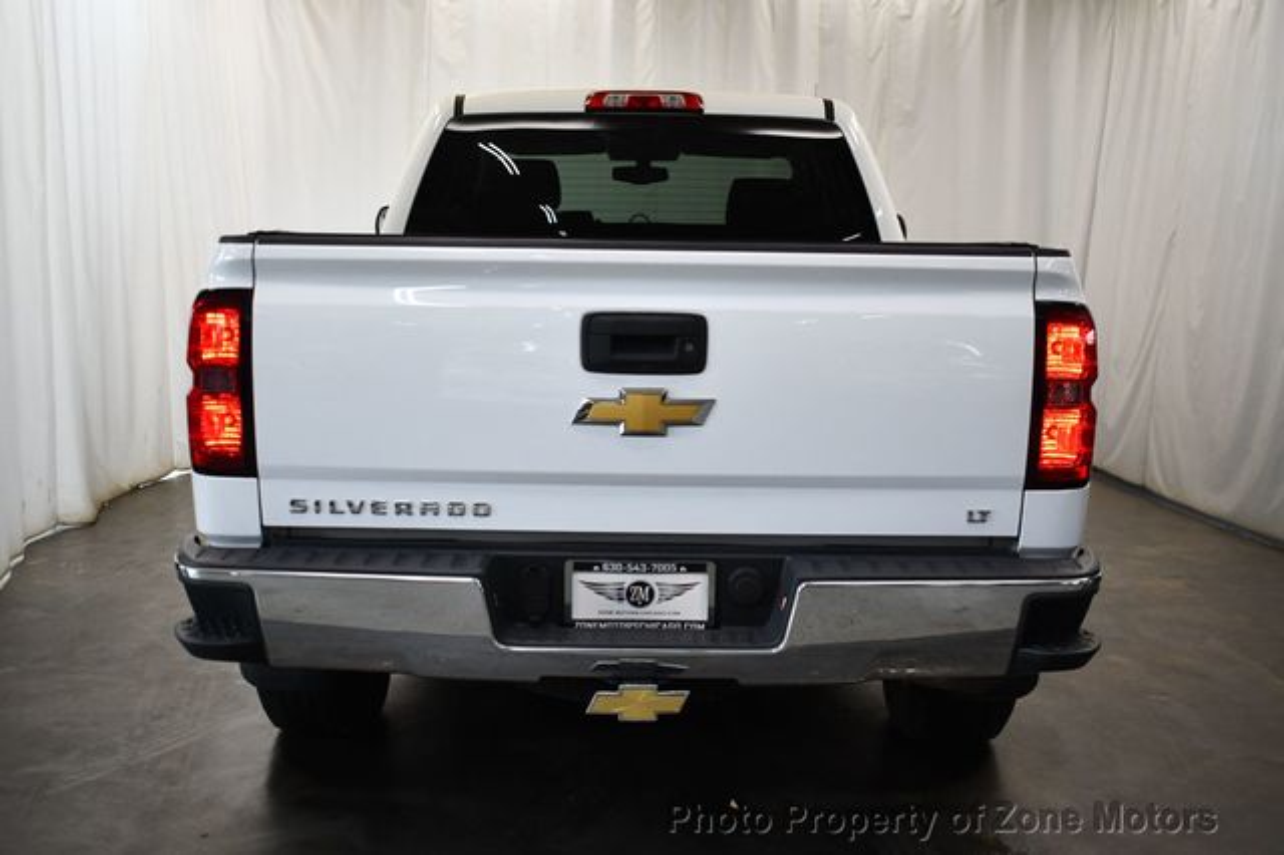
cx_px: 642
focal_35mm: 42
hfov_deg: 46.4
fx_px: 1497
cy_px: 428
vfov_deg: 31.9
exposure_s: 1/160
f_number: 4.2
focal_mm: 28
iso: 800
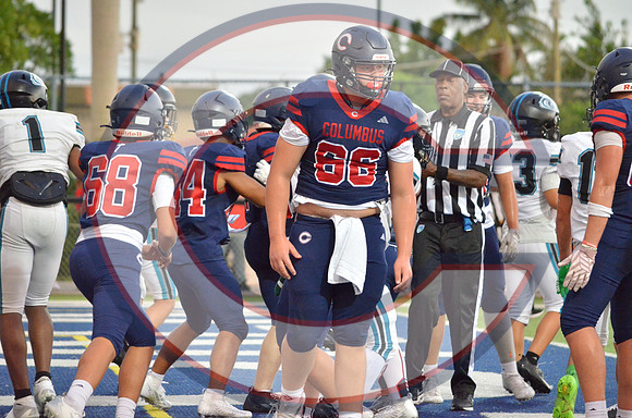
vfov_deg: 5.4
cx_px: 316
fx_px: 4467
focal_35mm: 255
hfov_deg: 8.1
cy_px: 209
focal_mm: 170
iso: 5000
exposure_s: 1/500
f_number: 5
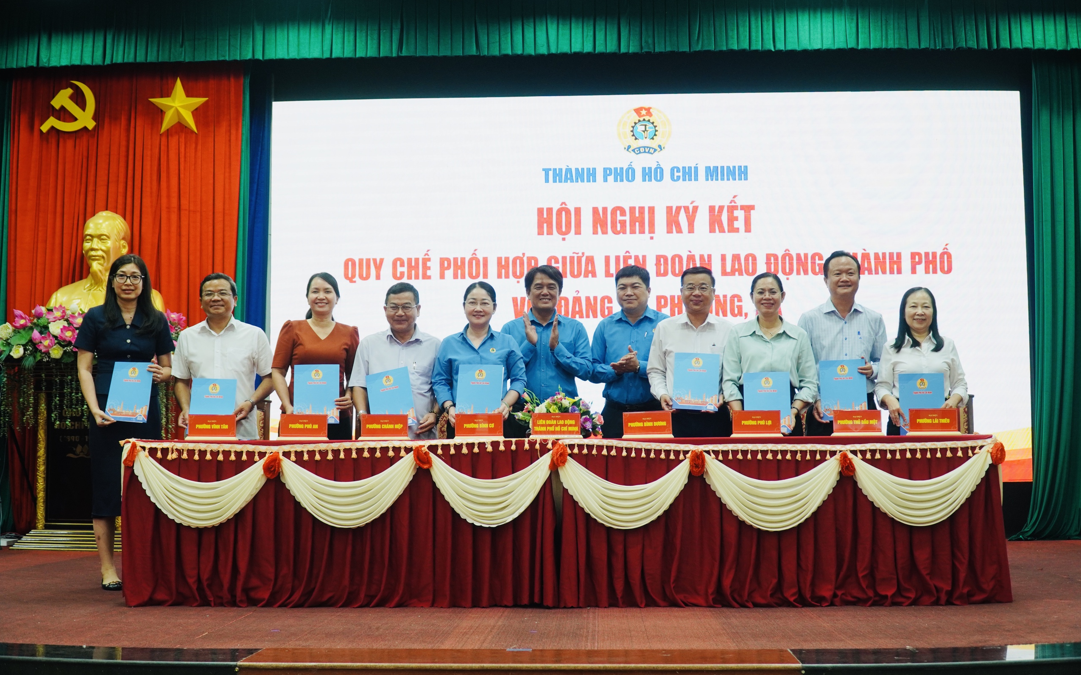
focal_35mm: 43
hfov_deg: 46.2
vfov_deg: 29.9
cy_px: 325
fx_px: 1267
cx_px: 542
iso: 640
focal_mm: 28
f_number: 4
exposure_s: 1/100
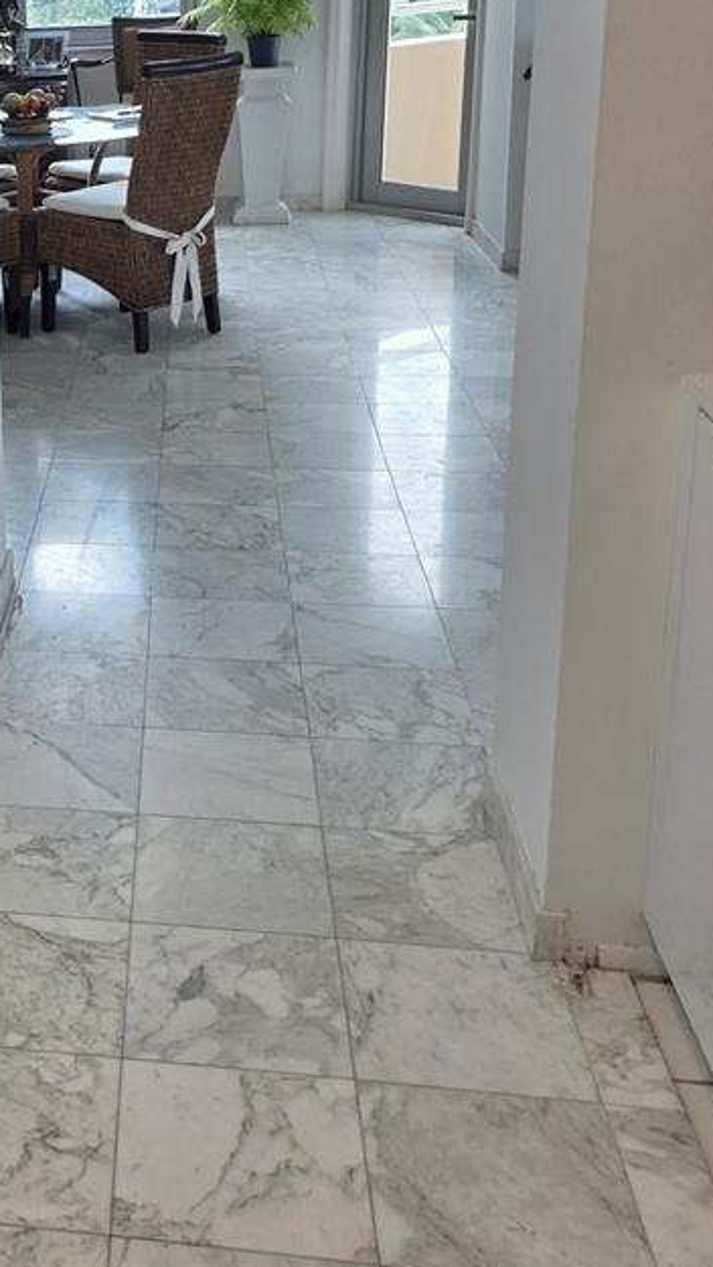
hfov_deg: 23.1
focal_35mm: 48
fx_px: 1614
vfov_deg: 41.8
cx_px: -111
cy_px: 342
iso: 40
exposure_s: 1/120
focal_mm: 6.25
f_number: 1.7
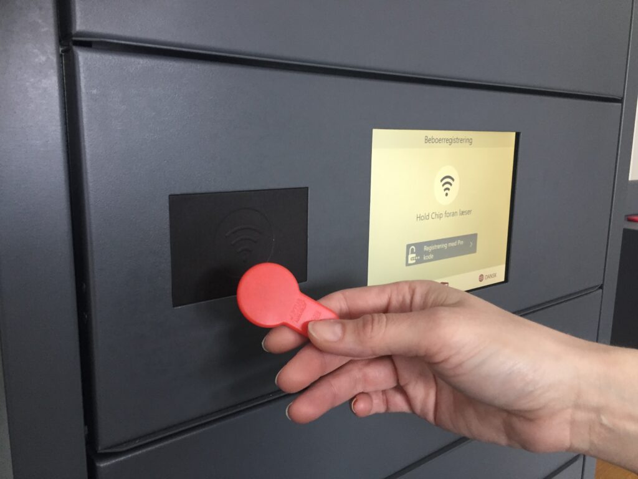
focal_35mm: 29
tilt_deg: -10.3
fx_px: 534
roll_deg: +0.6
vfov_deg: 48.2
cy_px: 240
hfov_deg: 61.7
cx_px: 319
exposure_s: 1/33
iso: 160
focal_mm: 4.15
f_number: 2.2
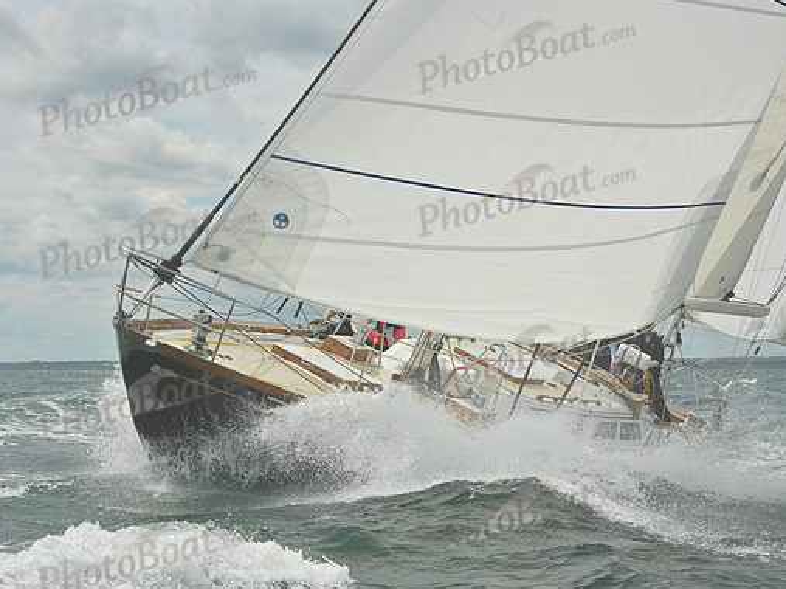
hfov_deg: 25.3
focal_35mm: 77
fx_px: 1748
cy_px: 298
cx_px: 338
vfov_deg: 19.1
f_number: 10
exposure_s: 1/1250
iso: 320
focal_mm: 70
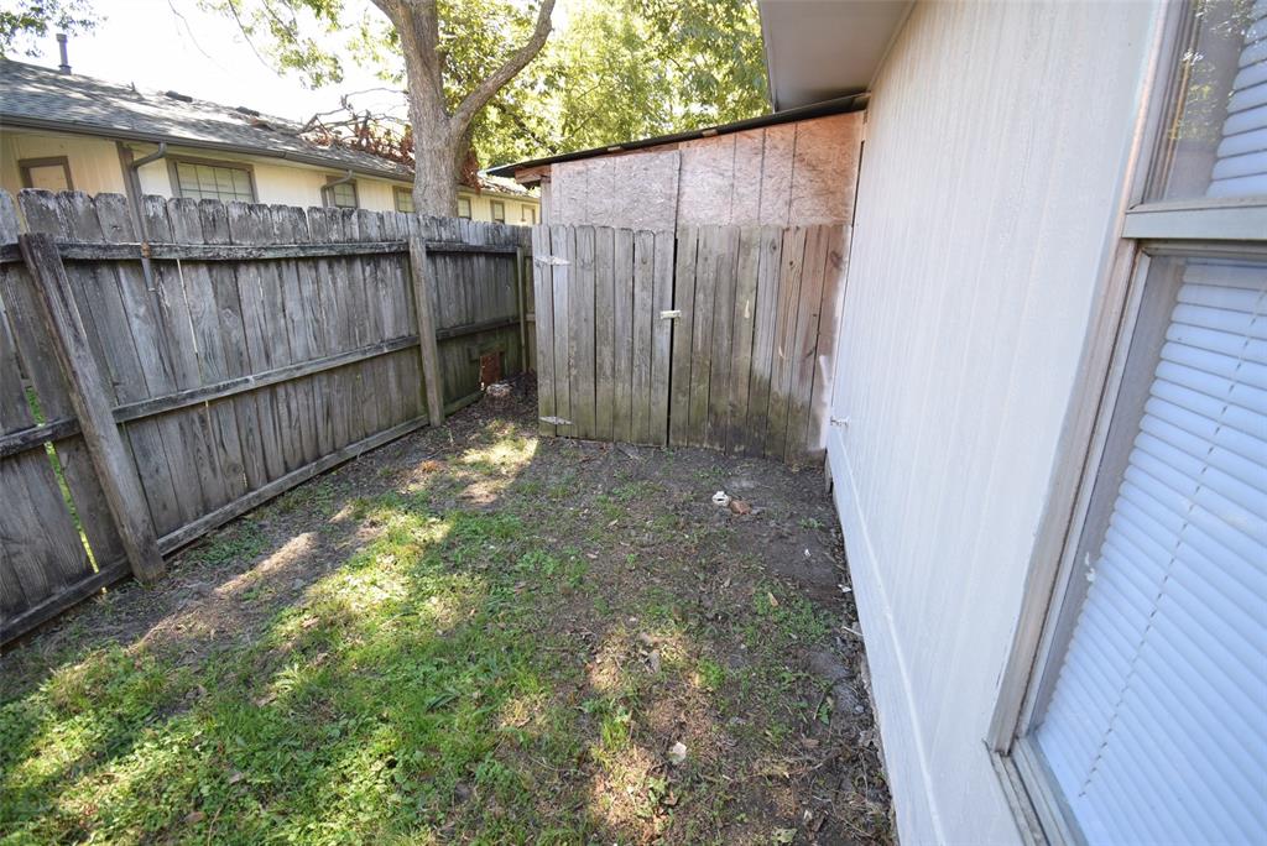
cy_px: 423
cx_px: 634
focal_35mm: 15
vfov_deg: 77.4
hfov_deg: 100.4
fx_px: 528
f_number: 5.6
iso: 400
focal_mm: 10
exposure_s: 1/125
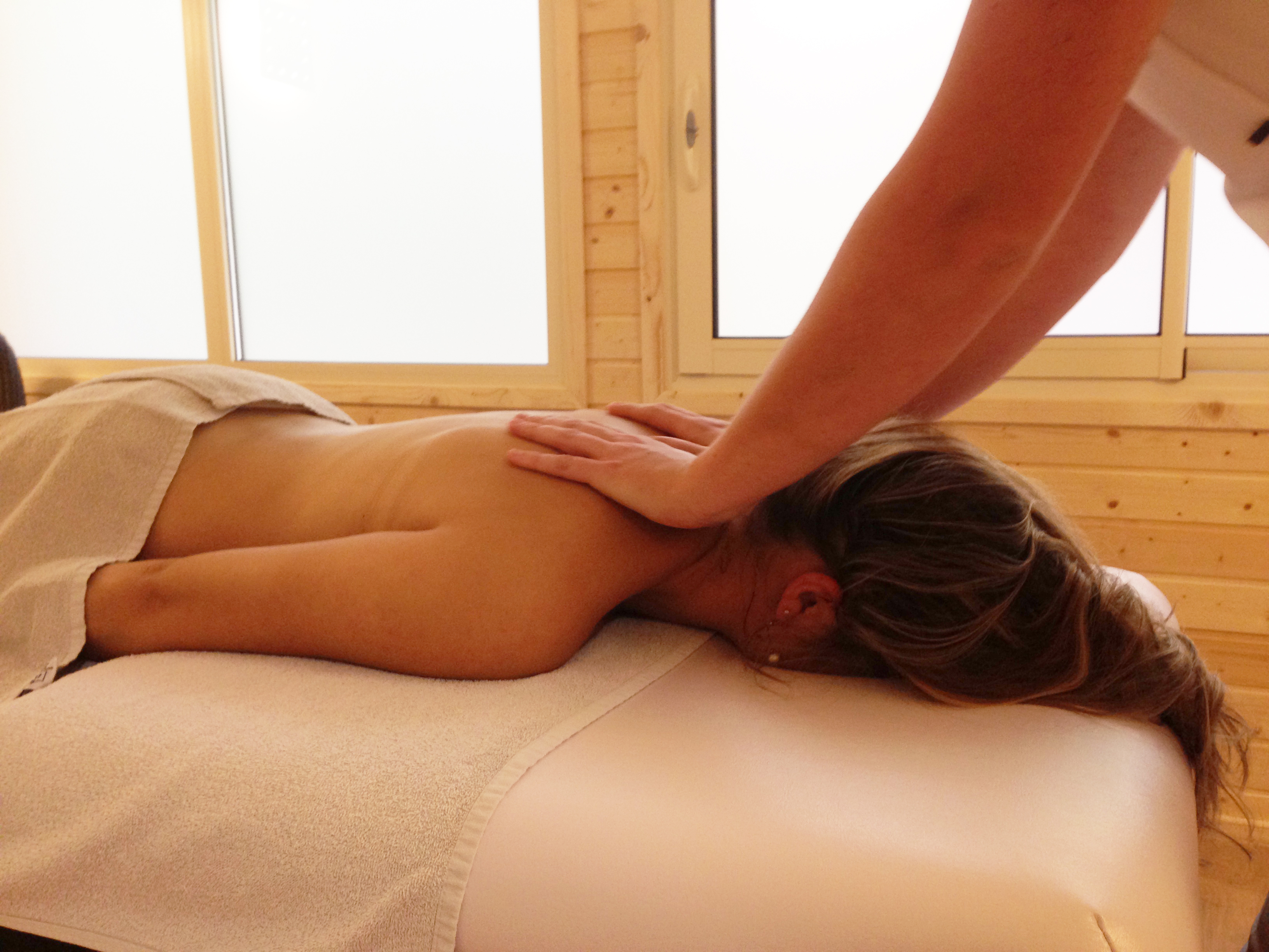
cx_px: 634
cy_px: 476
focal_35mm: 33
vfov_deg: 42.9
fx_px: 1210
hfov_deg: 55.4
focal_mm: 4.12
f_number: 2.4
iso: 100
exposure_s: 1/20
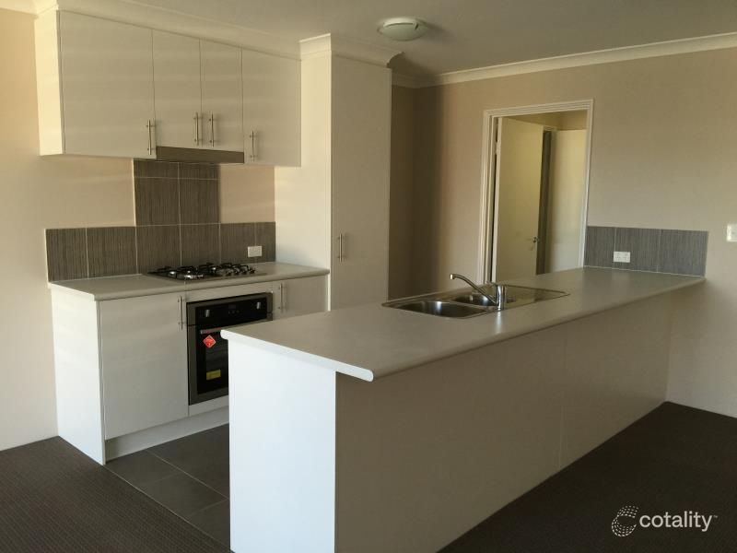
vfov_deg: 48.2
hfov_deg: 61.7
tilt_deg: -7.8
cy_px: 276
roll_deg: -0.8
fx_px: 617
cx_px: 368
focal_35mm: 29
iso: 50
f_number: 2.2
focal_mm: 4.15
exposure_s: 1/30
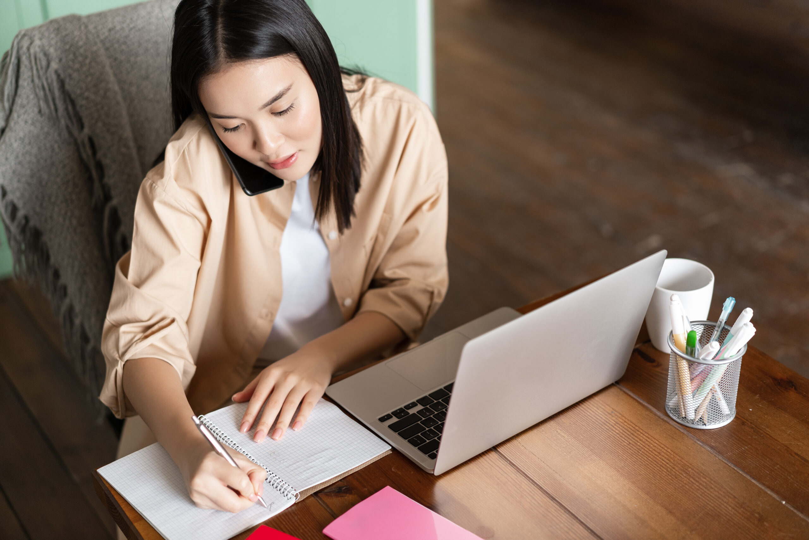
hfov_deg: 36.2
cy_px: 270
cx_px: 404
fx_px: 1236
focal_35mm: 55
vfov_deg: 24.6
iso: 400
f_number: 2
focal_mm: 55
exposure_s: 1/200
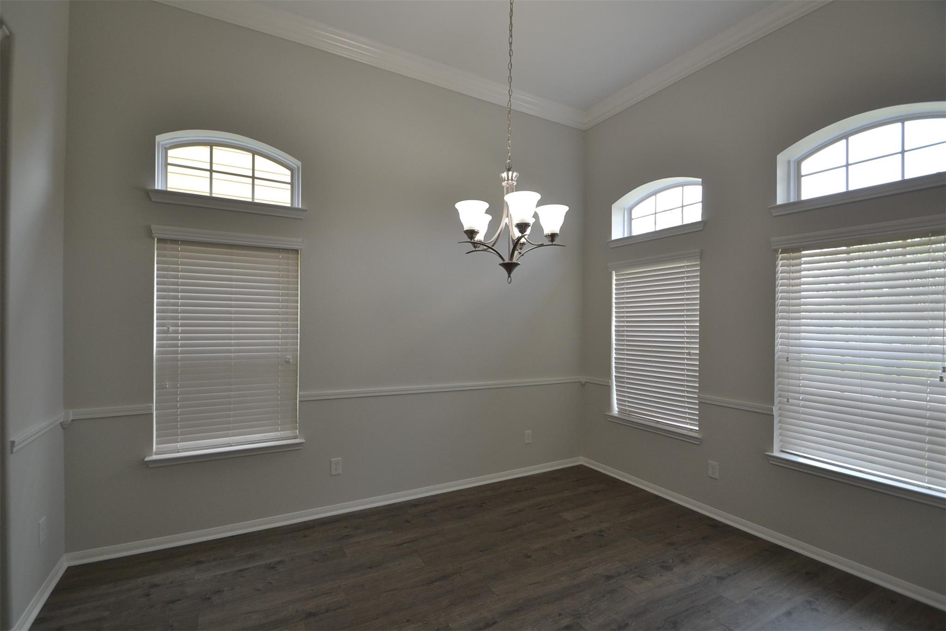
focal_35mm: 15
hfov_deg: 100.4
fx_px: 394
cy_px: 316
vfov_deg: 77.3
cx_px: 473
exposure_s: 1/80
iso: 400
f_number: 7.1
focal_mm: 10
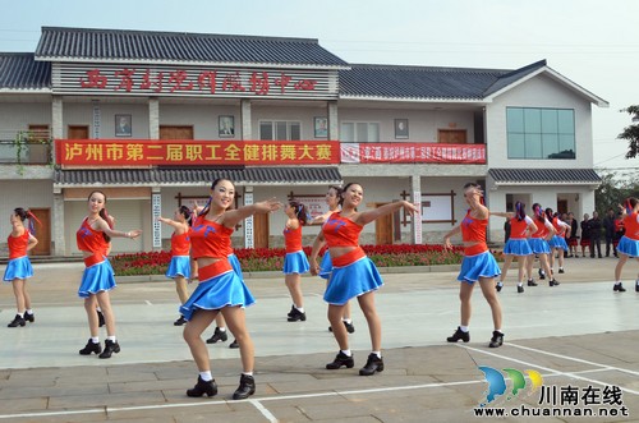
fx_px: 744
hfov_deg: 46.5
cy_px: 212
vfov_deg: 31.7
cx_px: 320
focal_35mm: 42
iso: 140
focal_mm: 28
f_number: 8
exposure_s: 1/250
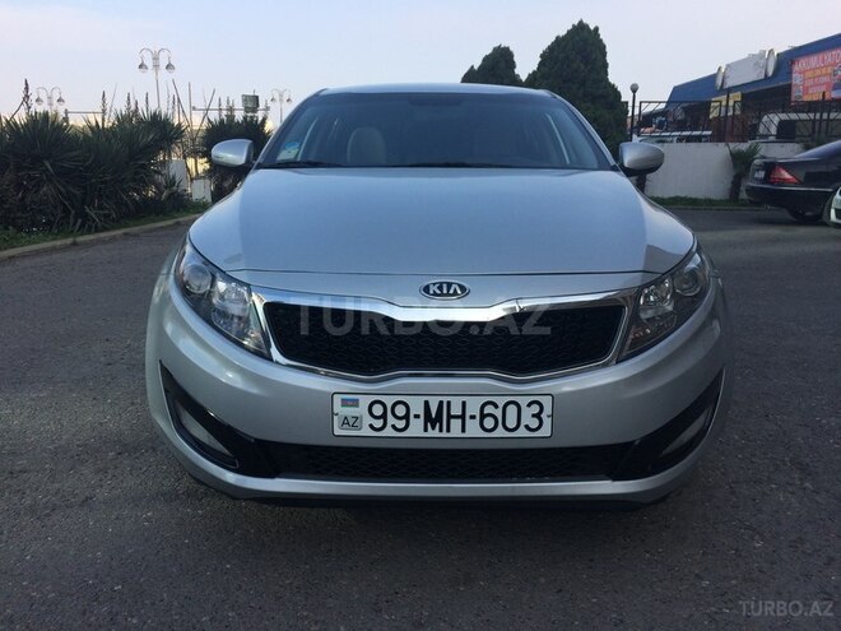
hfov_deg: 61.7
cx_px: 420
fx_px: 705
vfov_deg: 48.2
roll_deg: -1.2
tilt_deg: -12.8
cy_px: 316
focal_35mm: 29
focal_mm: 4.15
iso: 32
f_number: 2.2
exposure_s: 1/1001
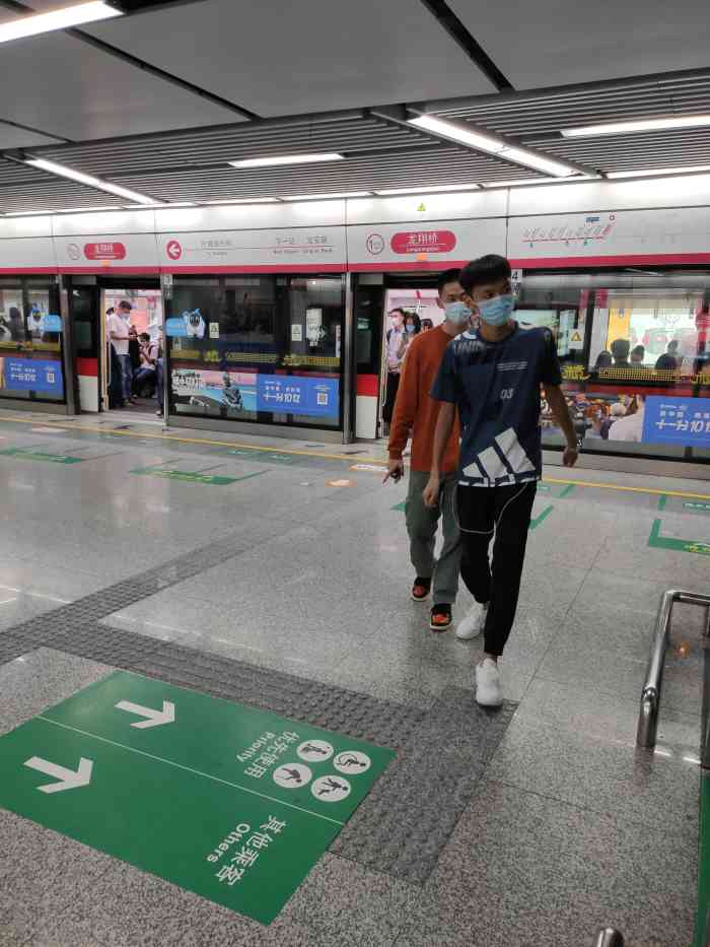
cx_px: 355
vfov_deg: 67.3
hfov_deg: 53.1
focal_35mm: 26
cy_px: 474
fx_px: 711
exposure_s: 1/100
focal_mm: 4.77
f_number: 1.75
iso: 279
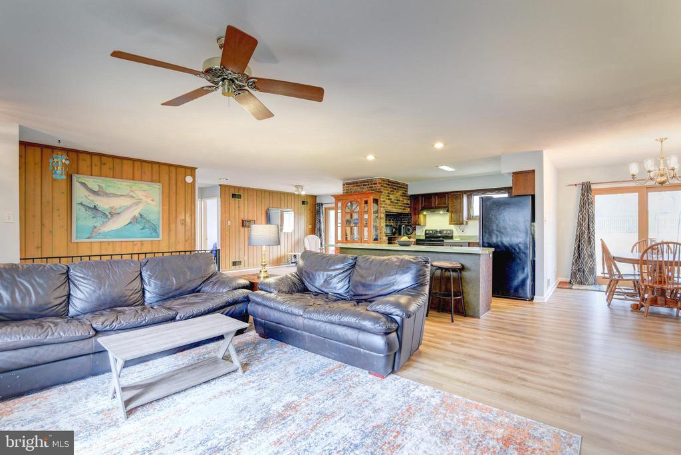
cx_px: 340
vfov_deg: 73.8
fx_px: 303
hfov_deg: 96.7
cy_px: 228
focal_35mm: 16
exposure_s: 1/2.5
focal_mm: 16
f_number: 5.6
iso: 200
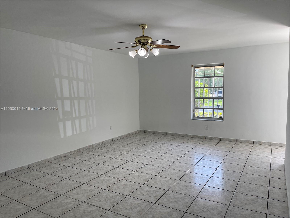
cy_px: 109
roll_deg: +1.1
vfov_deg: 54.9
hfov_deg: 69.4
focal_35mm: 25
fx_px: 209
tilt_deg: -4.9
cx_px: 145
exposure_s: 1/256
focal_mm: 5.1
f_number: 1.6
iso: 32
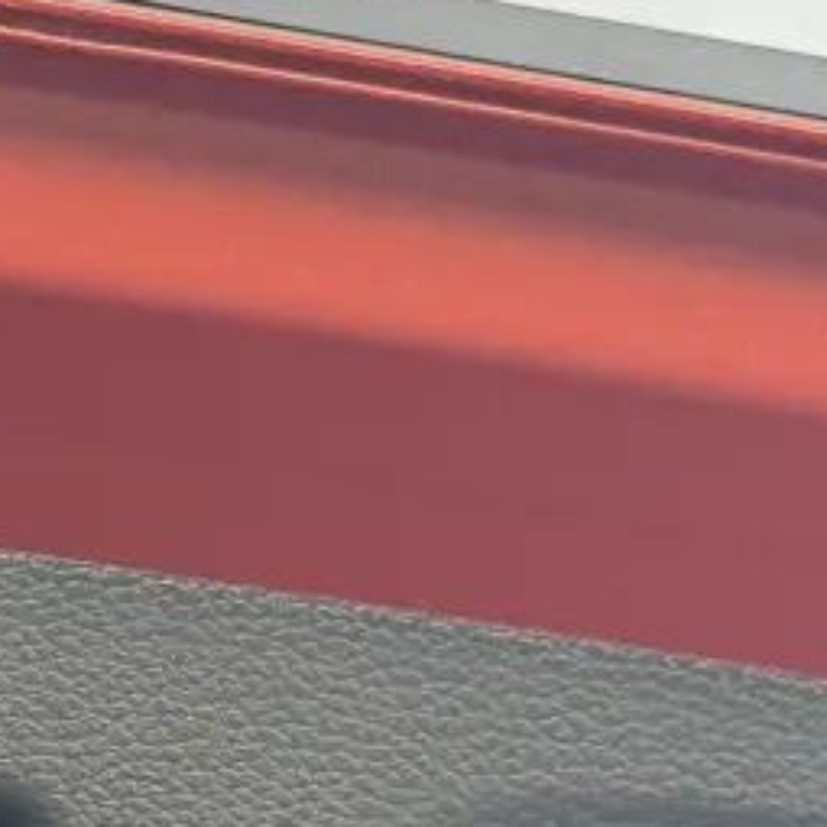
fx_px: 6487
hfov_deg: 7.1
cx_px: -512
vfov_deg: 7.3
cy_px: 872
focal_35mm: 240
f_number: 1.78
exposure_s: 1/255
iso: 100
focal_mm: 6.76
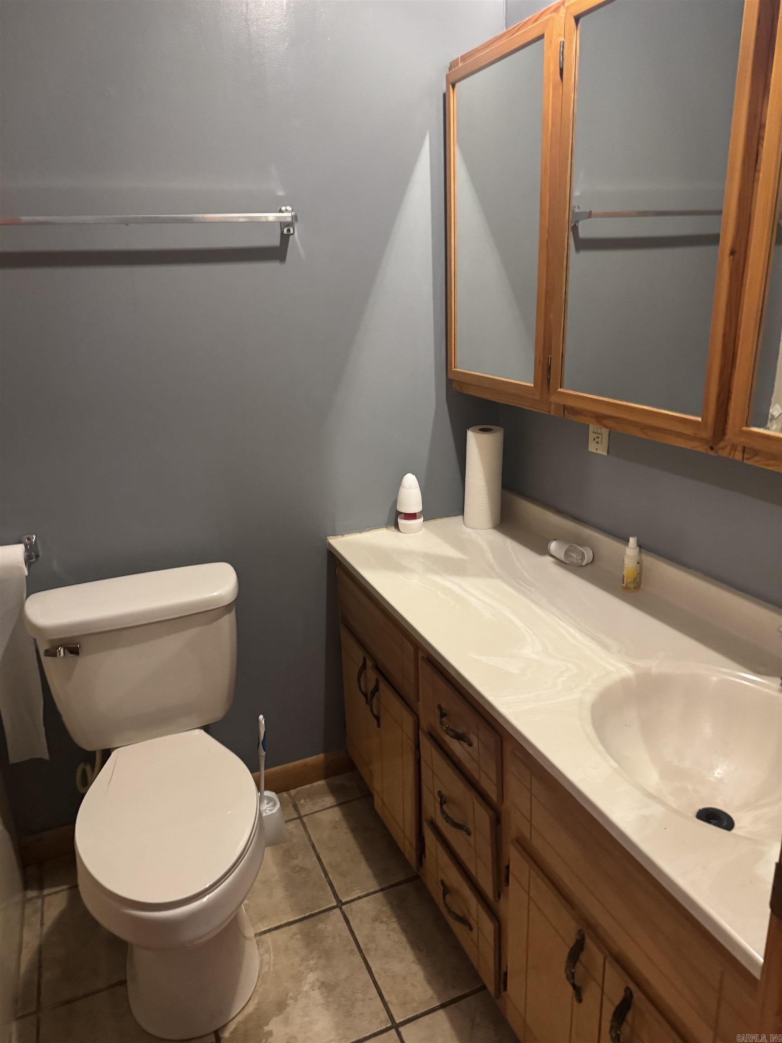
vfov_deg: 71.6
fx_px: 723
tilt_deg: -19.2
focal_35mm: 24
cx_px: 391
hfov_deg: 56.8
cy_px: 522
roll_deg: +3.3
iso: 800
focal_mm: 6.76
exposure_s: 1/40
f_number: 1.78
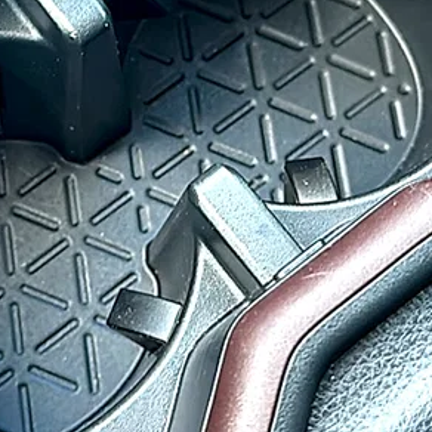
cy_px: 112
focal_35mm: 87
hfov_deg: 19.9
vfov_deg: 19.8
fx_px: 1228
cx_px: 157
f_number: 1.78
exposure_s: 1/74
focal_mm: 6.86
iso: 160
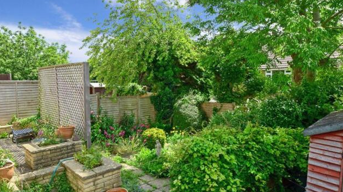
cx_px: 175
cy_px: 97
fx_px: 223
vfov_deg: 46.7
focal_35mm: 25
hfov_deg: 75.1
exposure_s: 1/125
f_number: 22
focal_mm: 15
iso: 400
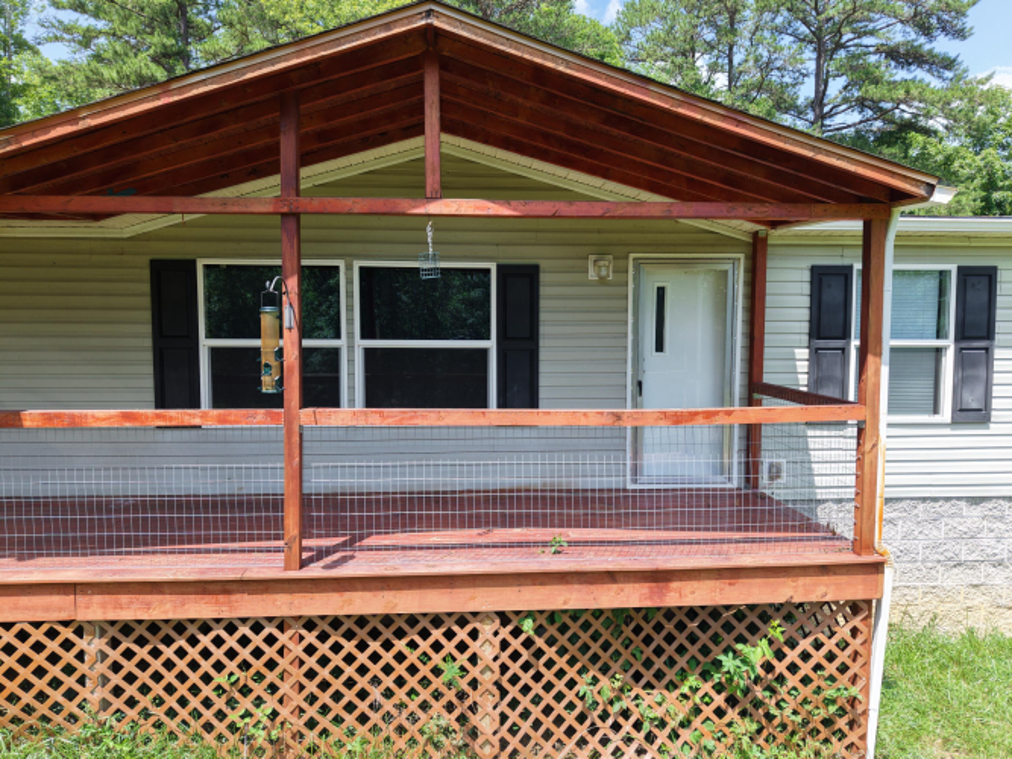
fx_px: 702
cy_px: 380
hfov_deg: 71.6
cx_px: 506
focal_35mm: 24
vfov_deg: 56.8
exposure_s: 1/25
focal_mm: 8.67
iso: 140
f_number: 1.8
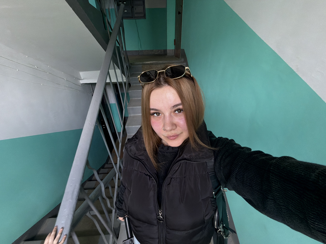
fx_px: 132
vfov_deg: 85.7
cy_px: 122
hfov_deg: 102.1
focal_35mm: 14
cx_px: 163
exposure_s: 1/121
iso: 320
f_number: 2.2
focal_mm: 2.22
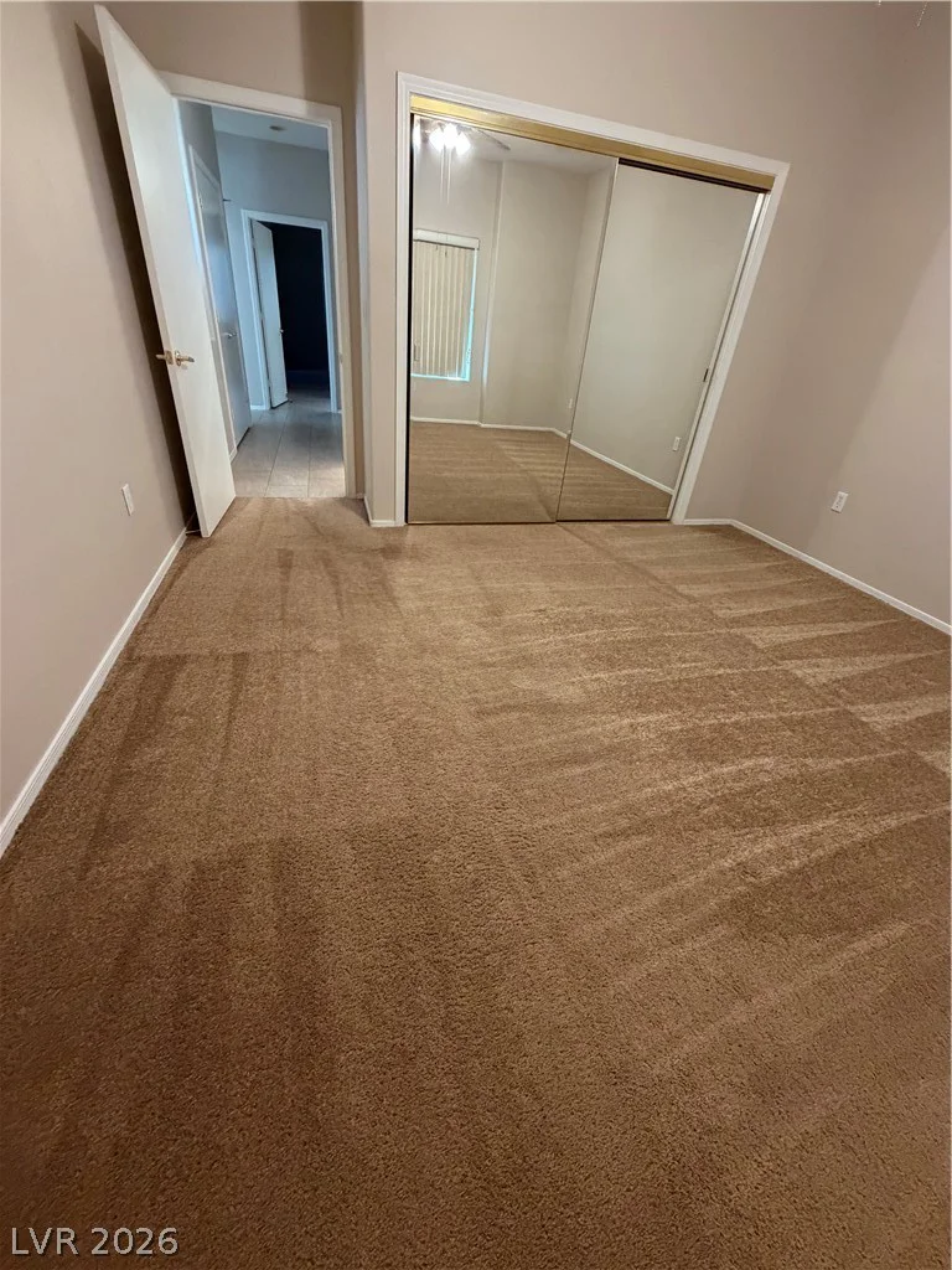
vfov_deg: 102.1
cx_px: 476
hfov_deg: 85.7
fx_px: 513
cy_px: 635
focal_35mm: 14
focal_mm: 2.22
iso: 640
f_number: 2.2
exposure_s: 1/60
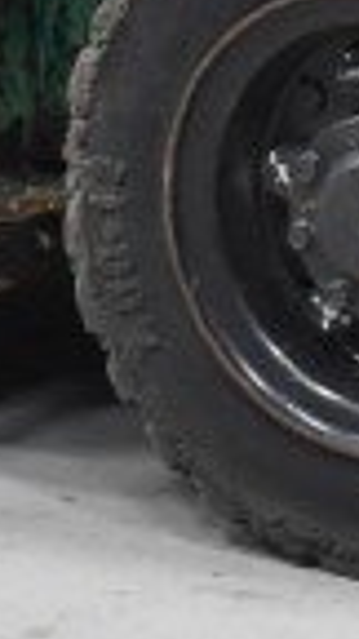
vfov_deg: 6.8
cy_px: -852
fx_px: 5100
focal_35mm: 301
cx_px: 284
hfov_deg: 4.0
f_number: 5
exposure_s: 1/40
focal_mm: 23
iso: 1250
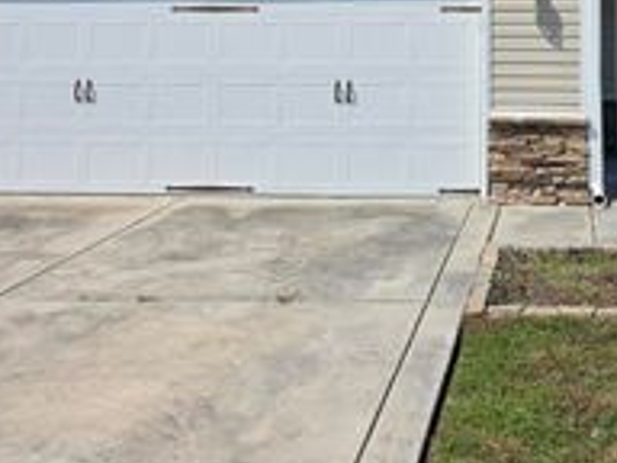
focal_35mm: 60
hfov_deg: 31.2
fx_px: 1069
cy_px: -40
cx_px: 514
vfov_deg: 23.0
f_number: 1.7
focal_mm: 6.3
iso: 80
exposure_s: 1/7944
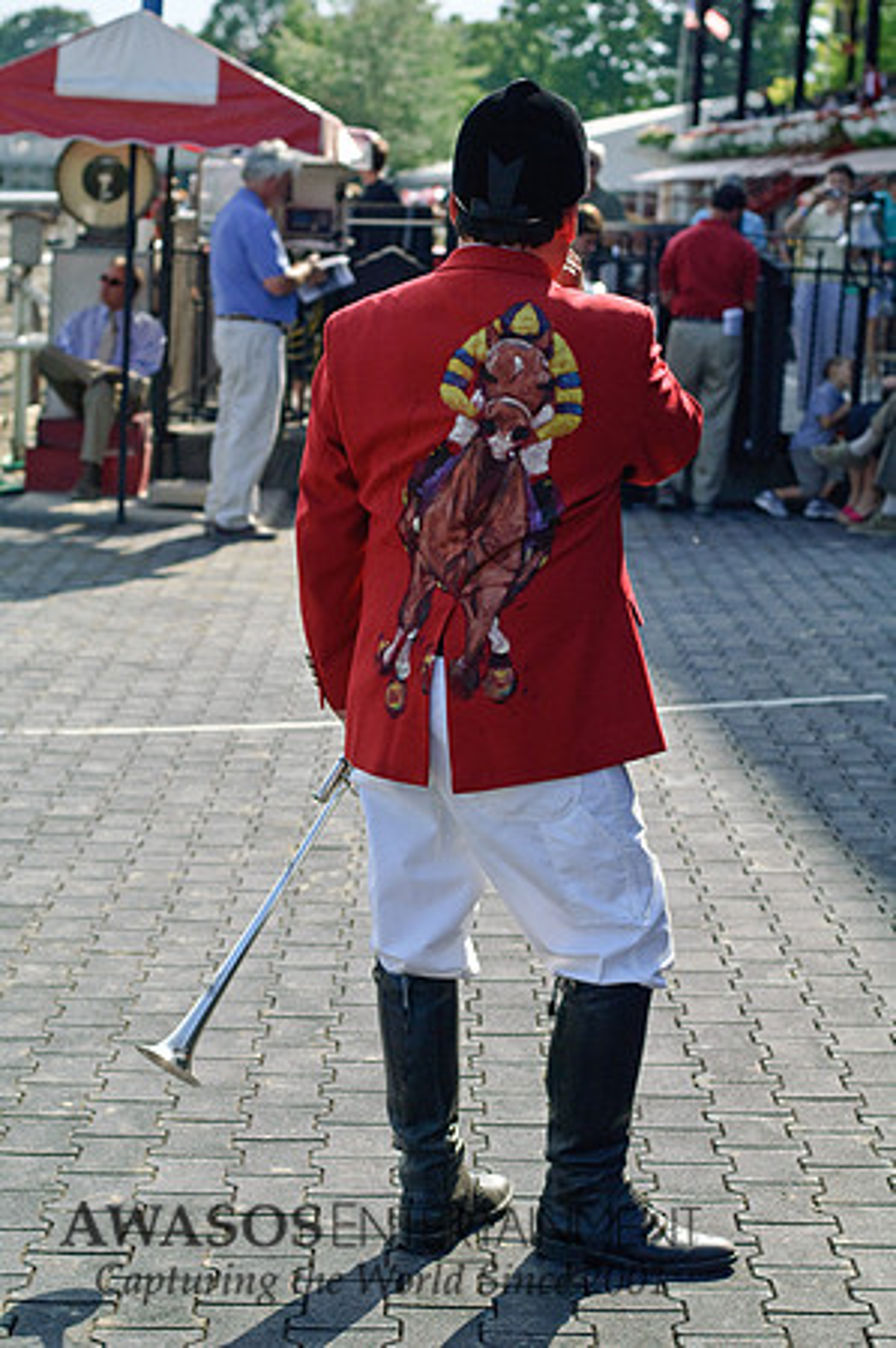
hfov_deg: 18.1
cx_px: 448
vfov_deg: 27.0
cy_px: 674
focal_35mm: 75
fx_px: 2806
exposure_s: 1/2500
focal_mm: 50
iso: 200
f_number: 4
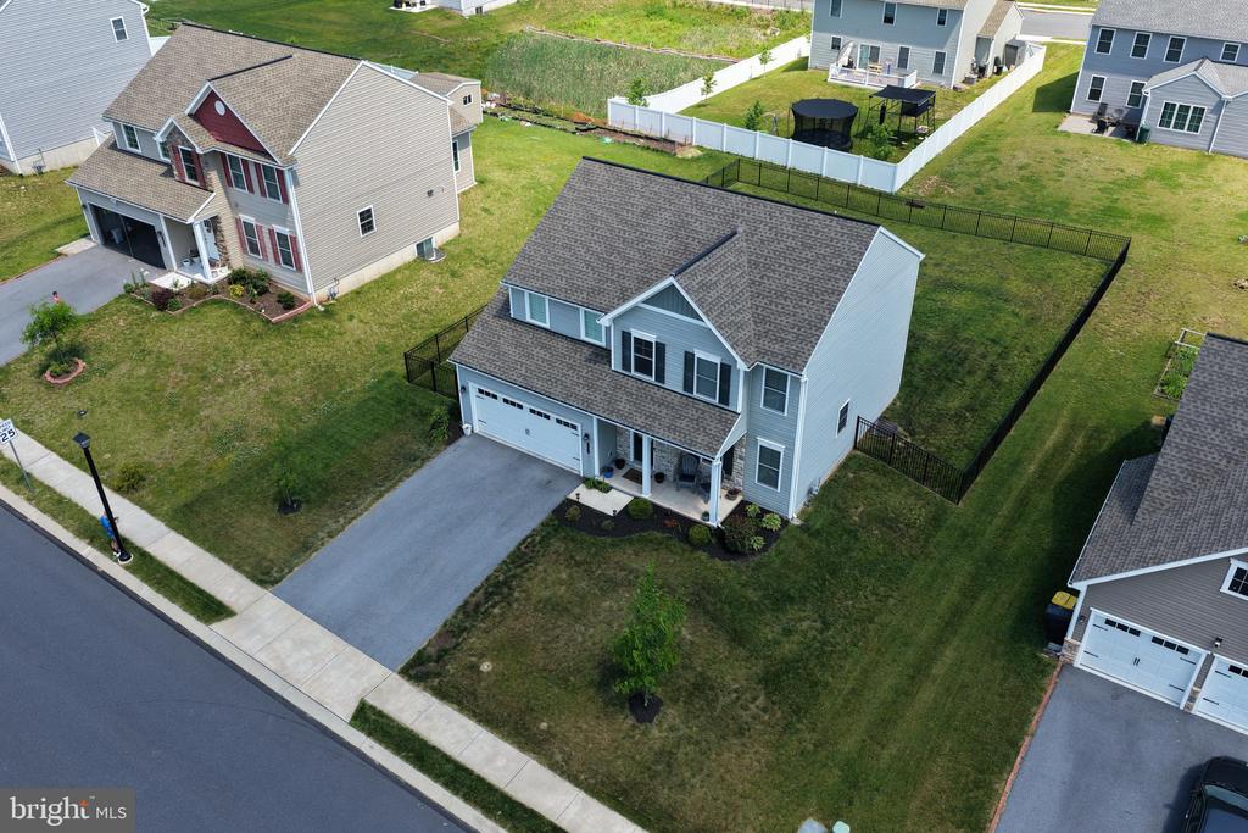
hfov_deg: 65.5
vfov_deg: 46.4
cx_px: 624
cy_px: 416
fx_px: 971
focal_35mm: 28
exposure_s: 1/800
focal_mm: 14.45
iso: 160
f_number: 2.8
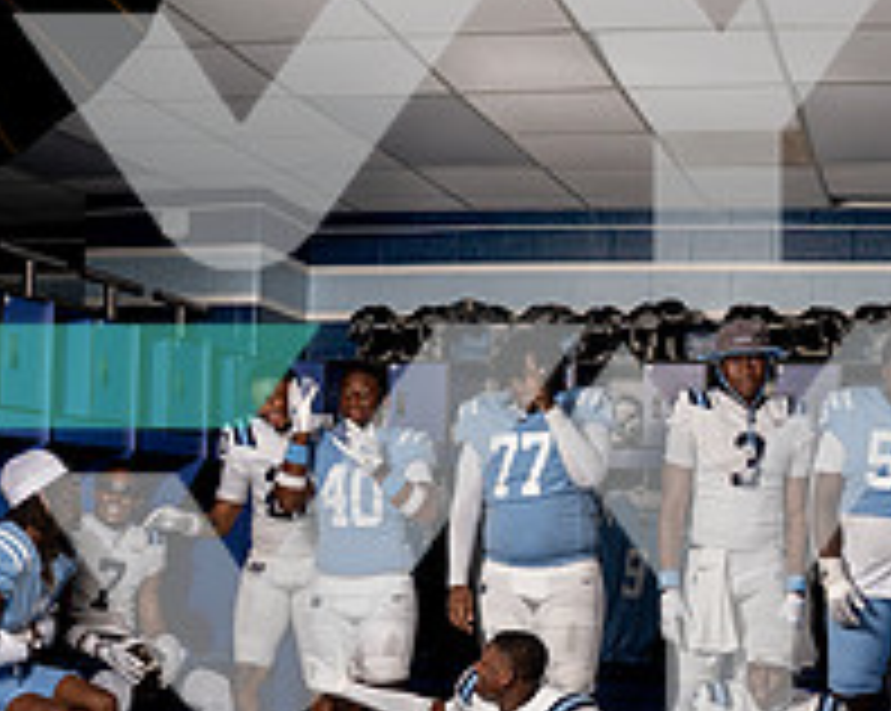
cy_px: 527
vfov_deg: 27.2
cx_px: 887
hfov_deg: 31.6
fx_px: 1449
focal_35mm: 55
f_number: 8
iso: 500
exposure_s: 1/250
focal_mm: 20
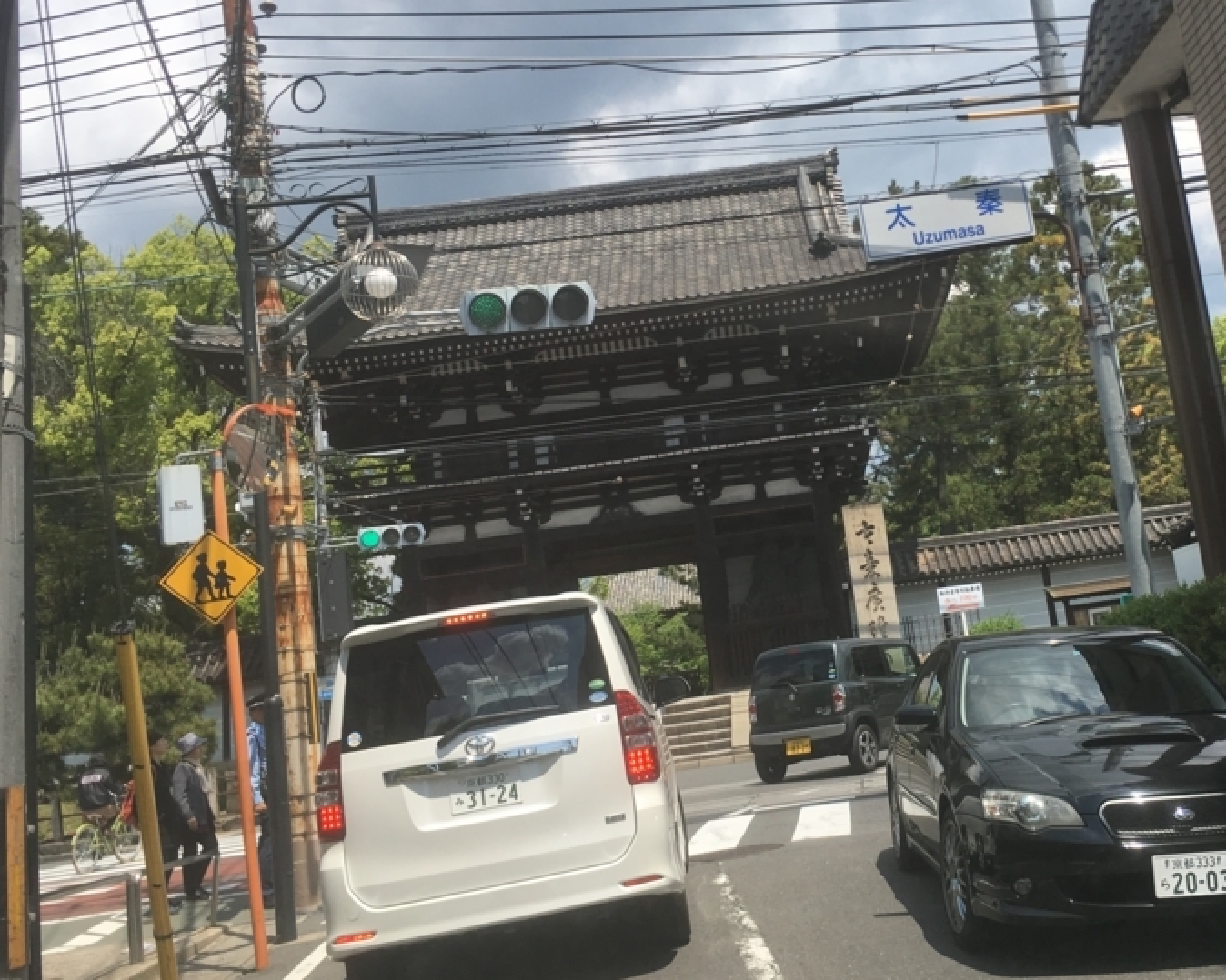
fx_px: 1560
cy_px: 400
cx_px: 864
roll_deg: +8.9
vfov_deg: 34.8
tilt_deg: +4.8
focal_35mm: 43
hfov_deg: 42.0
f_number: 2.2
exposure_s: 1/1040
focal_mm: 4.15
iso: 25
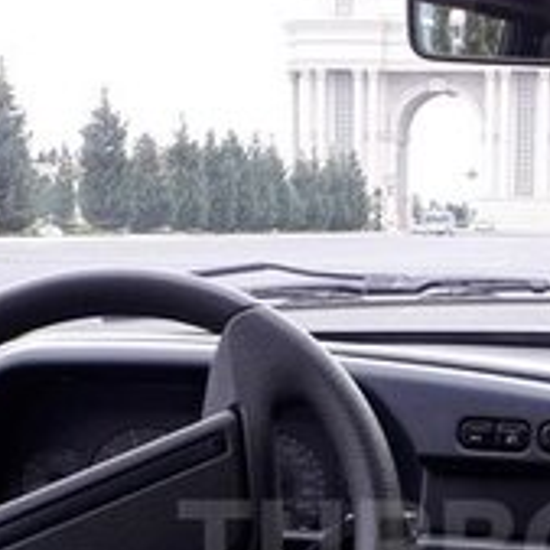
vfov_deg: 18.2
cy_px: 548
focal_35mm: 93
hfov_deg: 18.3
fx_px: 1672
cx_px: 511
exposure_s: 1/272
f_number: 1.9
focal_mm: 3.6
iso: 40
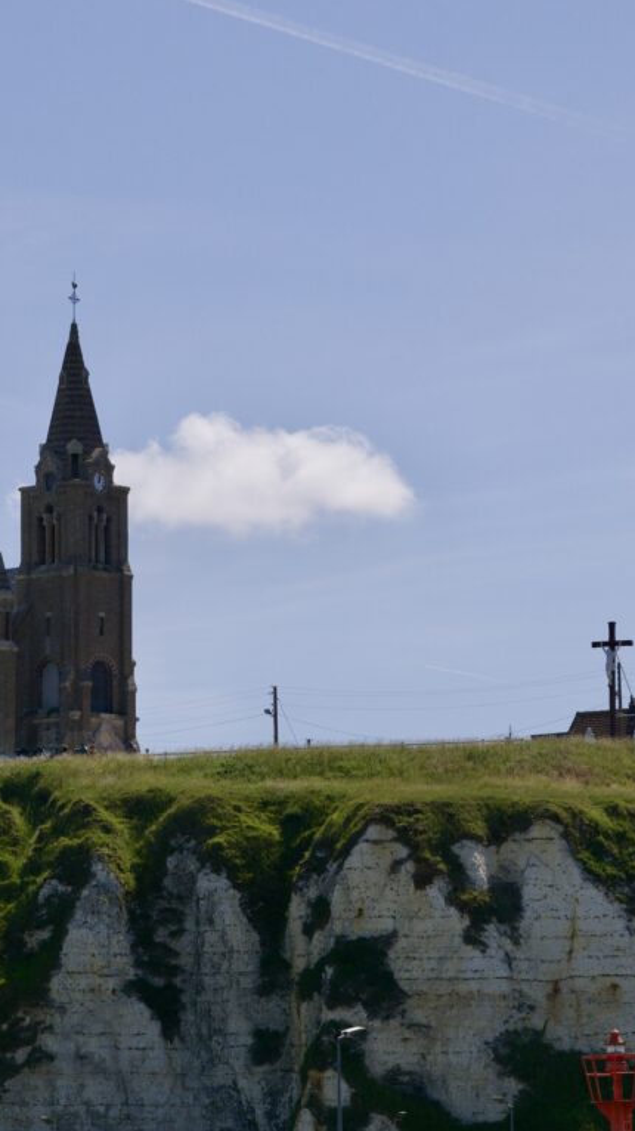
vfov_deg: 12.3
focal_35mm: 175
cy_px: 565
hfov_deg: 6.9
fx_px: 5241
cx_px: 331
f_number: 9
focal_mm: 60
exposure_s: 1/640
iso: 200
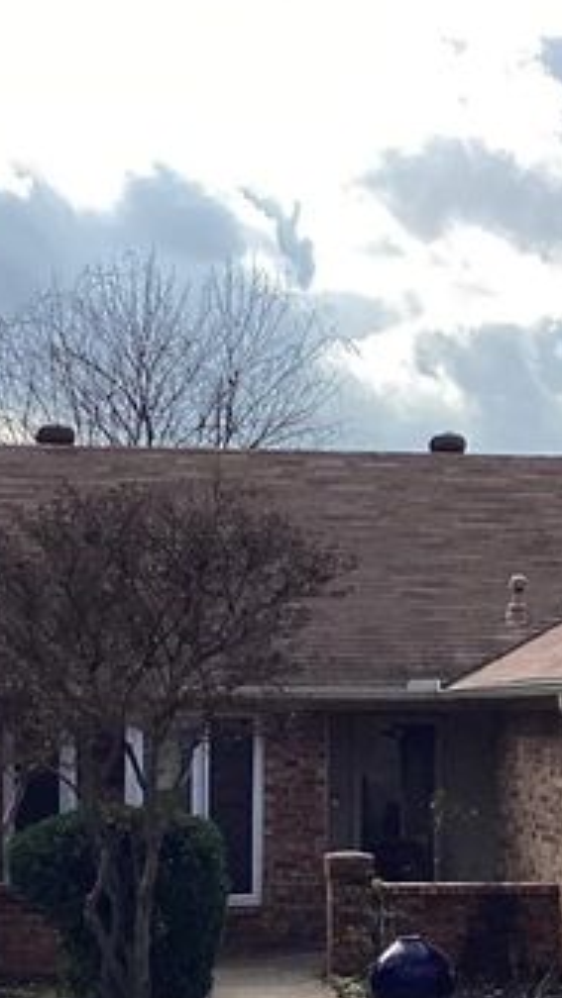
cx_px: 339
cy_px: 977
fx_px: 2729
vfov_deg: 20.2
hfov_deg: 11.8
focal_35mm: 103
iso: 25
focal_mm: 3.3
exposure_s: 1/1538
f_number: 2.4
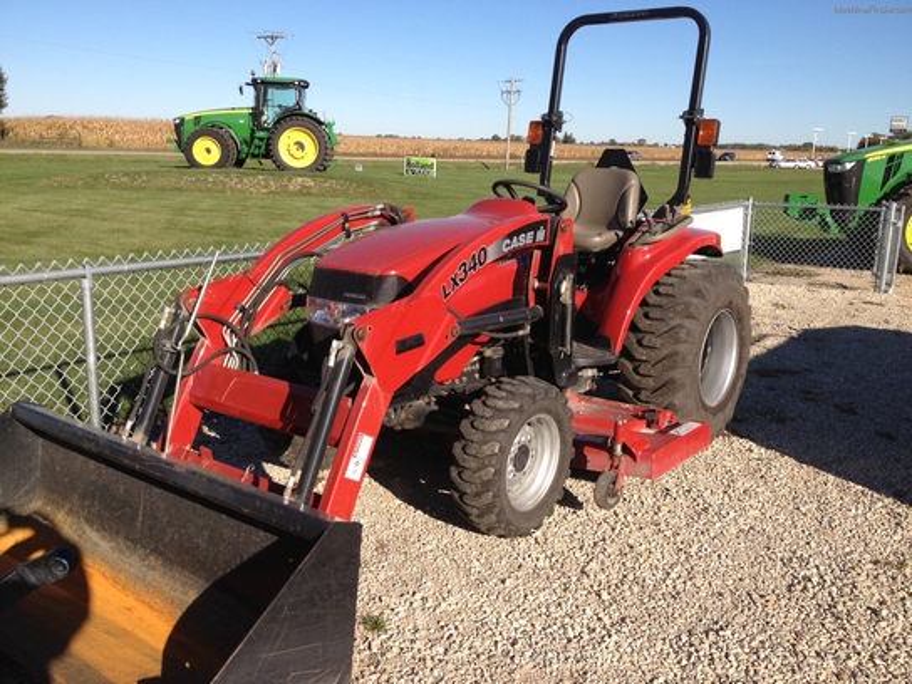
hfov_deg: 52.6
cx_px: 456
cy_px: 342
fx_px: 922
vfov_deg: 40.7
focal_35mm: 35
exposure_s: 1/1534
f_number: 2.4
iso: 50
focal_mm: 4.28
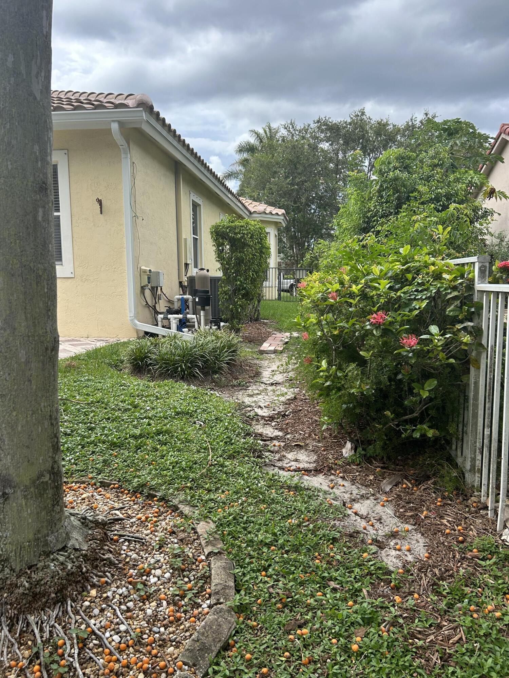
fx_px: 510
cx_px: 254
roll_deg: -1.3
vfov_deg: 67.3
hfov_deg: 53.1
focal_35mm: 26
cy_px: 339
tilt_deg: -6.7
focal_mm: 5.7
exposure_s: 1/1395
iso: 50
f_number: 1.5
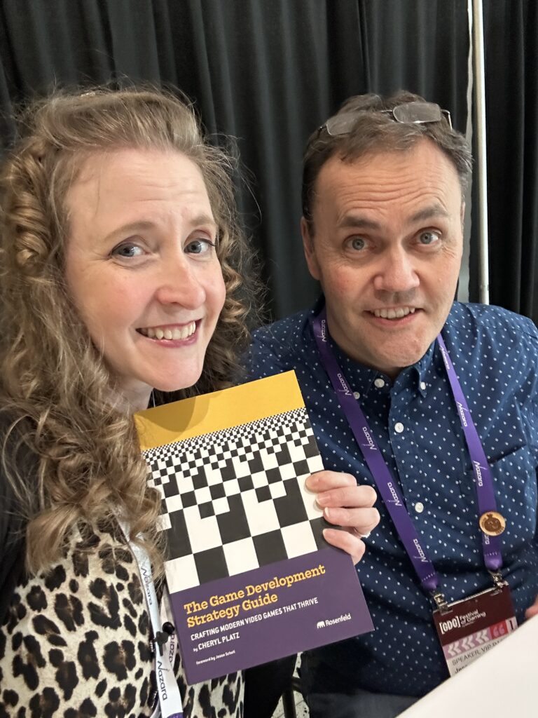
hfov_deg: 46.8
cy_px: 359
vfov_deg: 60.0
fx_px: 622
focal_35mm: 30
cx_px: 269
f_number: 1.9
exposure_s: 1/60
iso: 200
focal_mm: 2.69
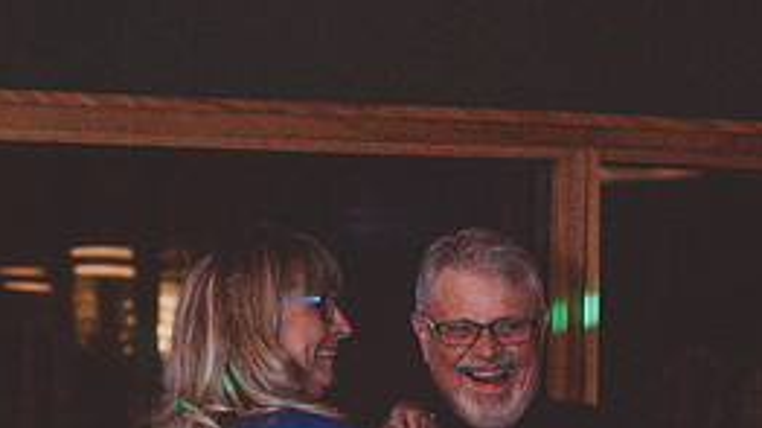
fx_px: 3816
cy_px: 579
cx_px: 425
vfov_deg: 6.4
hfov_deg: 11.4
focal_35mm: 189
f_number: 4.5
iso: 6400
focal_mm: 70
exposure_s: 1/60
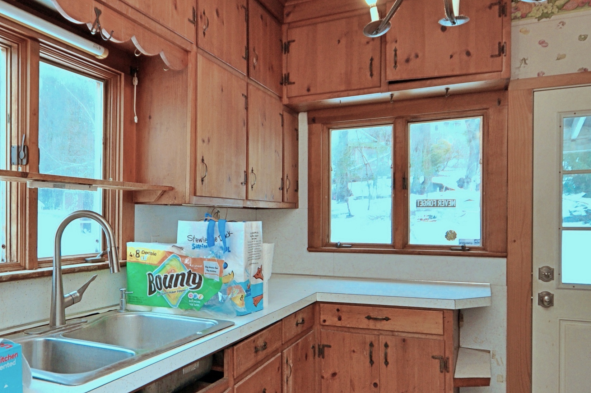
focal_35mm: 28
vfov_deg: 46.2
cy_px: 222
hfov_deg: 64.3
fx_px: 459
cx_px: 212
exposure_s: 1/80
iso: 400
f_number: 4.5
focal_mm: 10
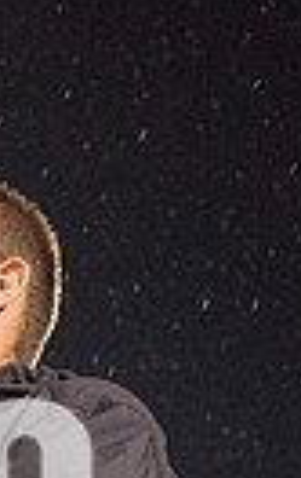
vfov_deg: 7.5
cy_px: 570
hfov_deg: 4.7
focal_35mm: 277
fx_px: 3620
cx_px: -181
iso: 5000
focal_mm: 62
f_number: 5.6
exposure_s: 1/320
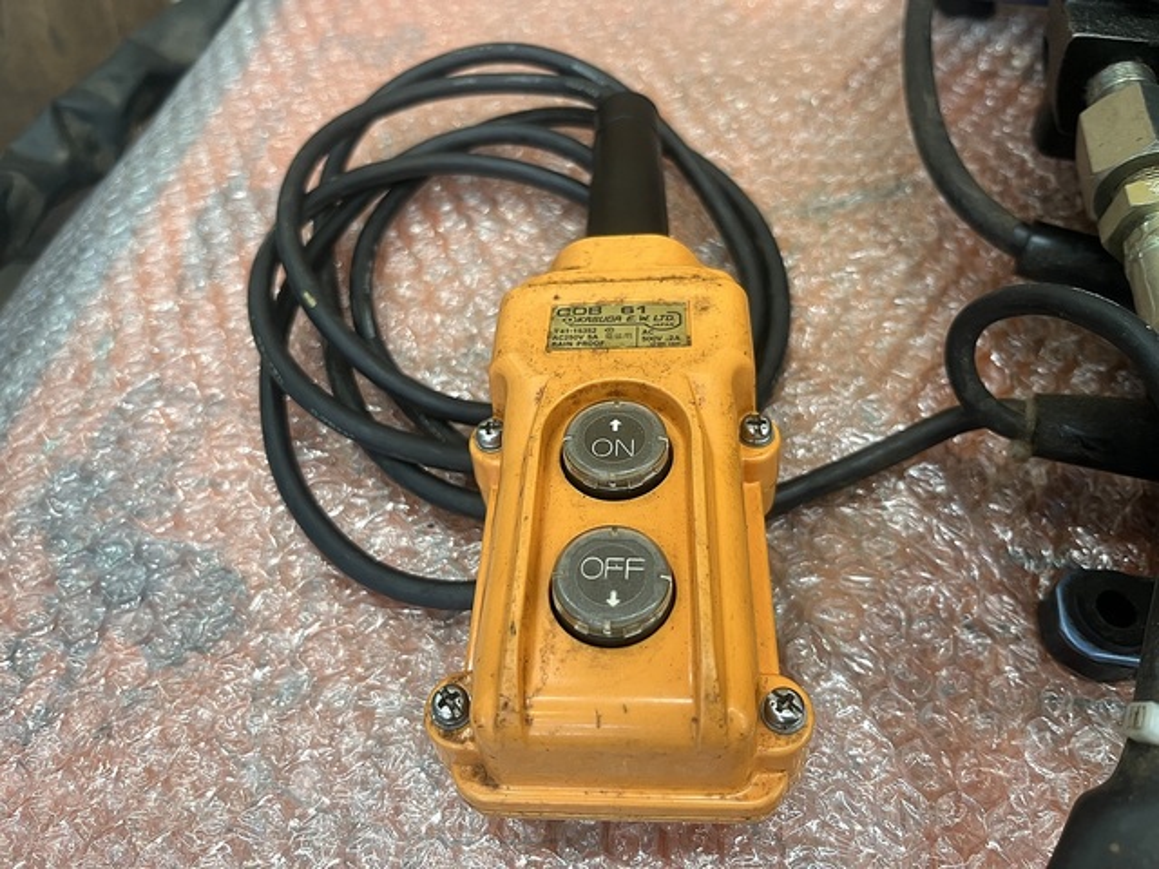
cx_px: 580
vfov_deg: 53.1
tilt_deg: -56.5
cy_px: 434
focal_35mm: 26
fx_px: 871
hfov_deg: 67.3
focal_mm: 5.1
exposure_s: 1/67
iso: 125
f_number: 1.6
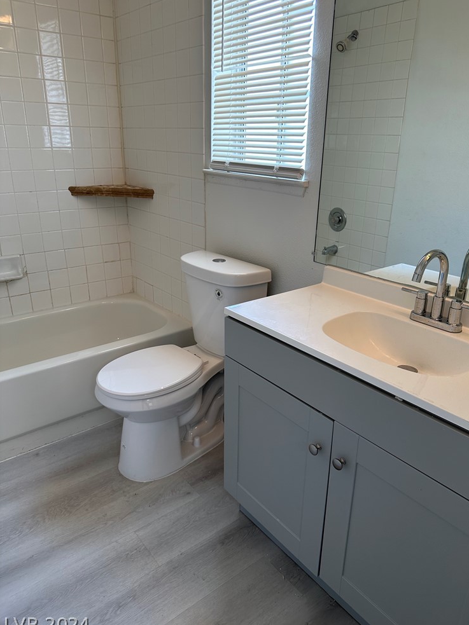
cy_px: 313
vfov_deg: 69.4
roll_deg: -1.8
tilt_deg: -20.7
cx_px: 243
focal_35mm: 25
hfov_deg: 54.9
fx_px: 452
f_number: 1.78
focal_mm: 6.86
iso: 125
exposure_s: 1/142
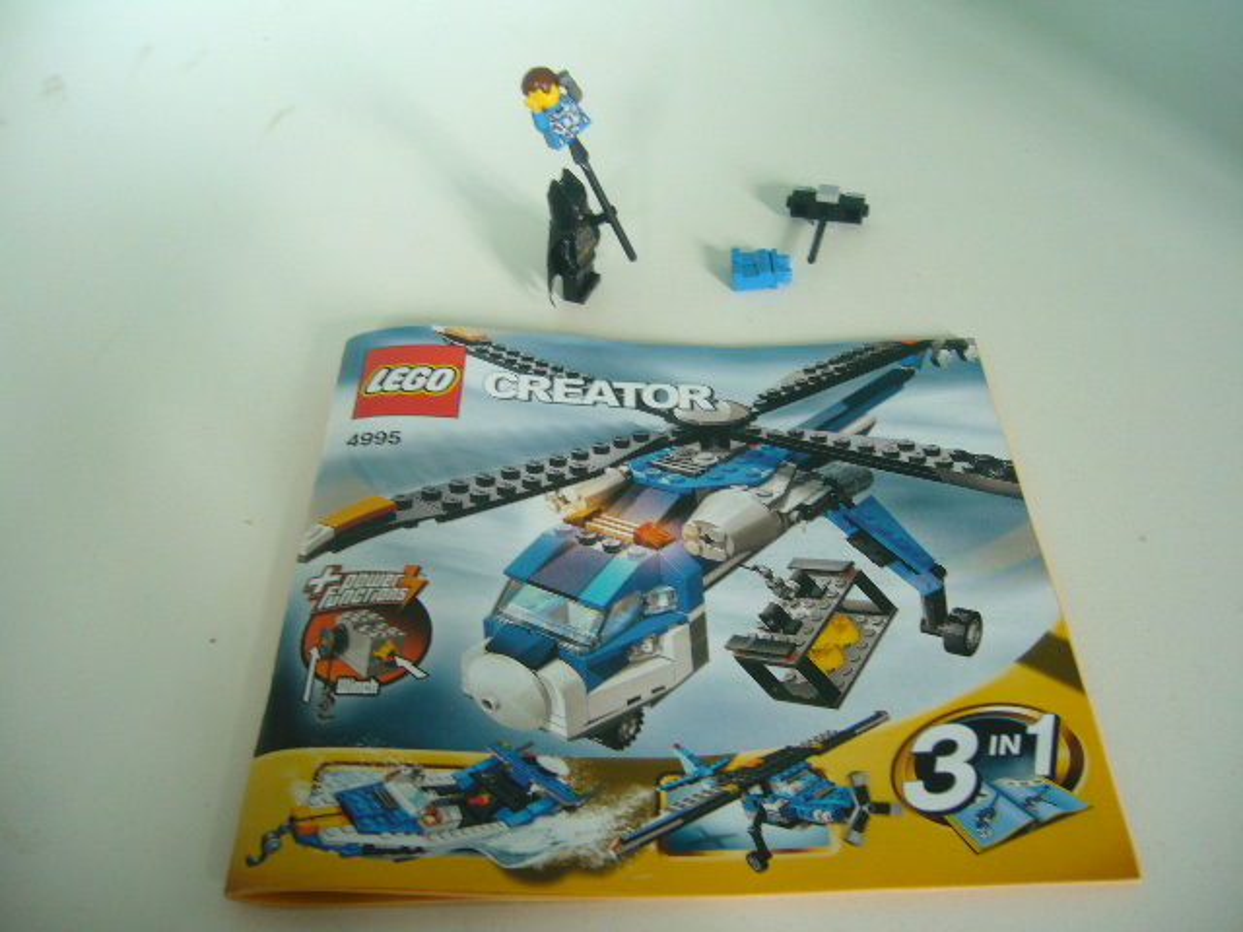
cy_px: 466
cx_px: 622
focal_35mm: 35
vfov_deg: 40.7
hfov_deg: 52.6
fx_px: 1257
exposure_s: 1/20
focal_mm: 5.8
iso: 100
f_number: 2.8
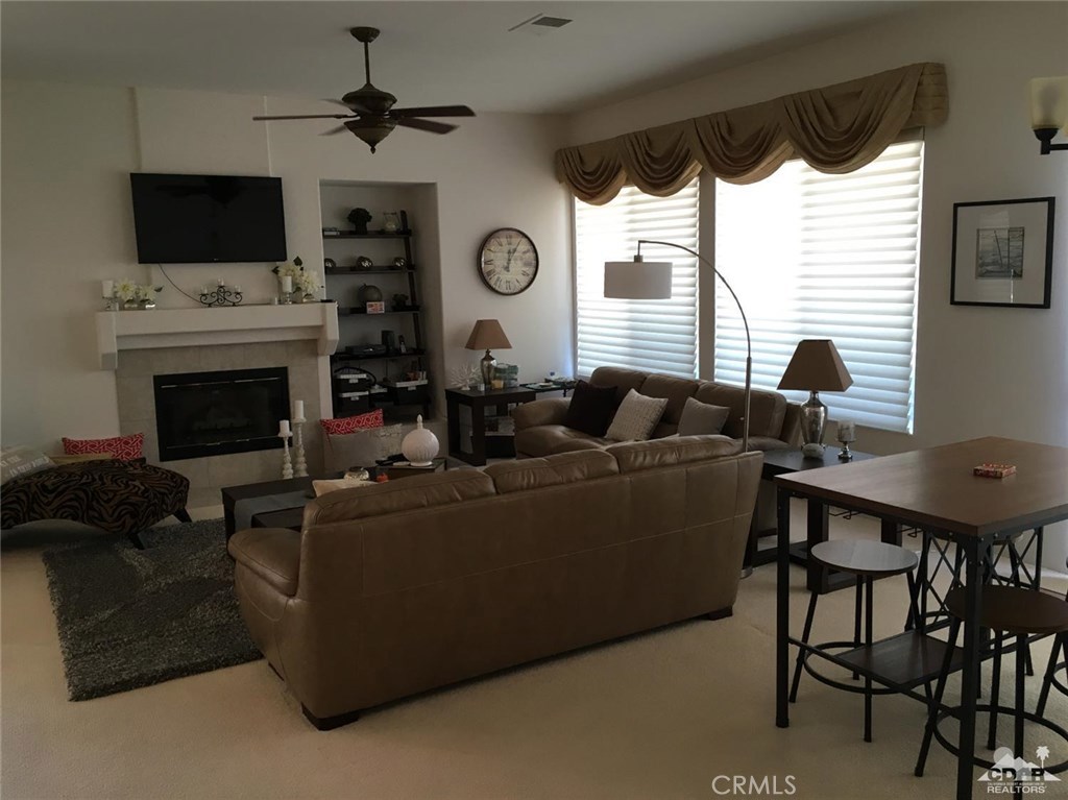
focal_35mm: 29
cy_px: 400
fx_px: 894
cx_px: 534
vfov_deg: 48.2
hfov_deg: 61.7
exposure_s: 1/30
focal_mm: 4.15
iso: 64
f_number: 2.2
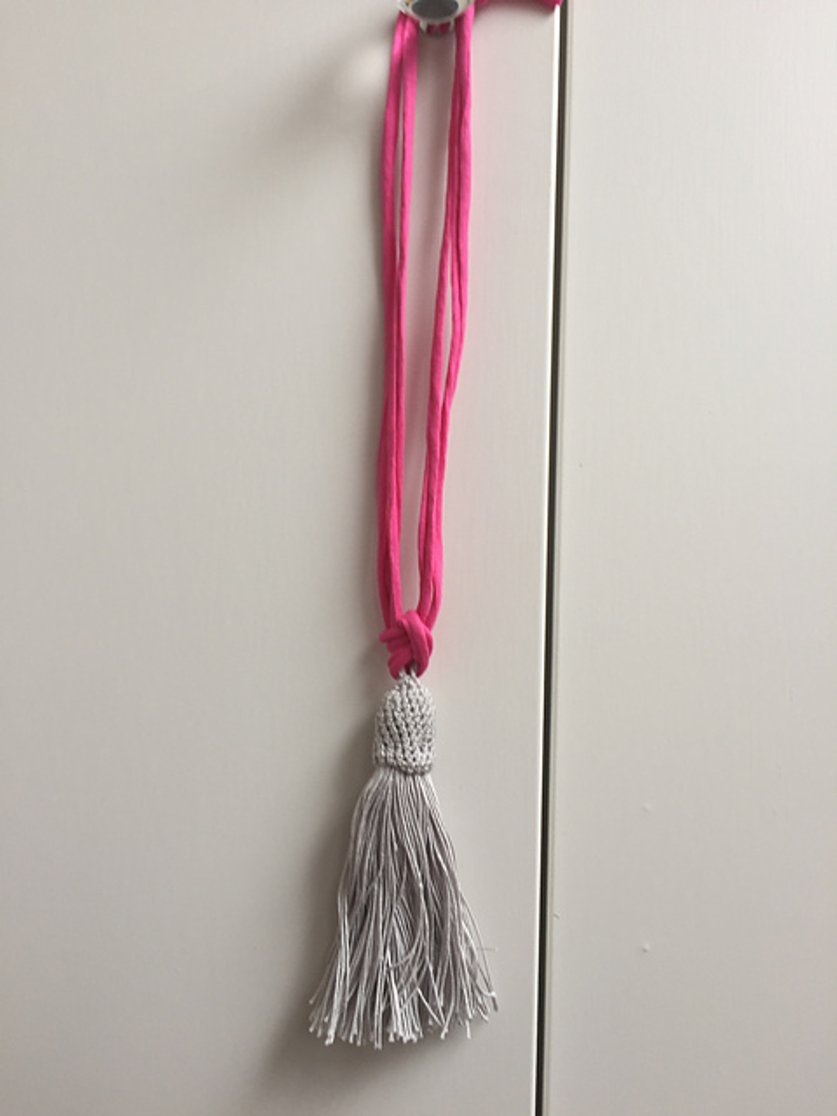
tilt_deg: +6.0
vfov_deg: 61.7
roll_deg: -1.5
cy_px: 558
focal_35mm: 29
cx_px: 418
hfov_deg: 48.2
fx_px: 935
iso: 32
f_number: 2.2
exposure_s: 1/50
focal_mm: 4.15
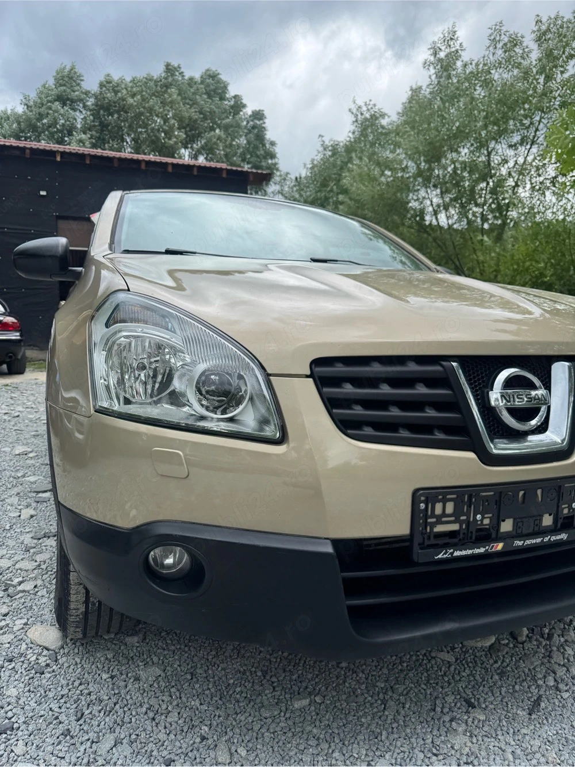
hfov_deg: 56.8
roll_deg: +1.1
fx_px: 532
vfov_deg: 71.6
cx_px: 288
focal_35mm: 24
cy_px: 384
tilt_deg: -5.9
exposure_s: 1/1923
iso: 80
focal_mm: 6.76
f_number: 1.78
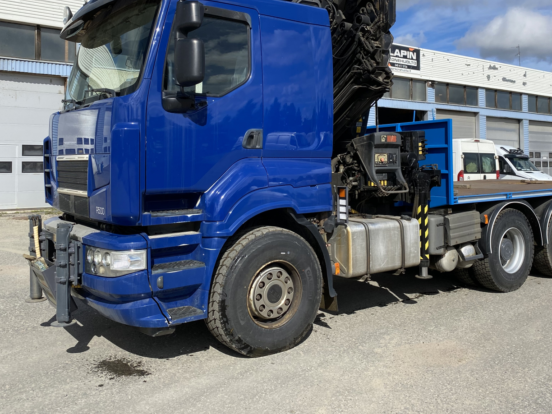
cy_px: 161
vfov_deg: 41.5
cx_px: 306
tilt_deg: +0.0
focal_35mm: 34
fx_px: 542
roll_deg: +0.4
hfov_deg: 53.8
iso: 32
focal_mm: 4.25
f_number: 1.8
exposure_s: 1/4115
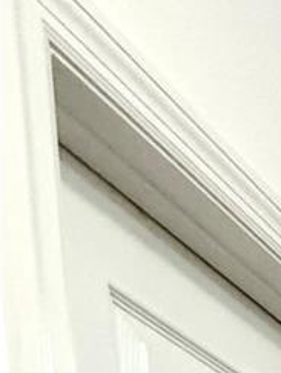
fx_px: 745
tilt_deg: -7.3
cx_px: 689
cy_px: 892
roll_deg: -2.4
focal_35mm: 69
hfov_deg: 14.0
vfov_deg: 15.3
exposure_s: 1/60
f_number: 2.2
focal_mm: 2.22
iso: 250
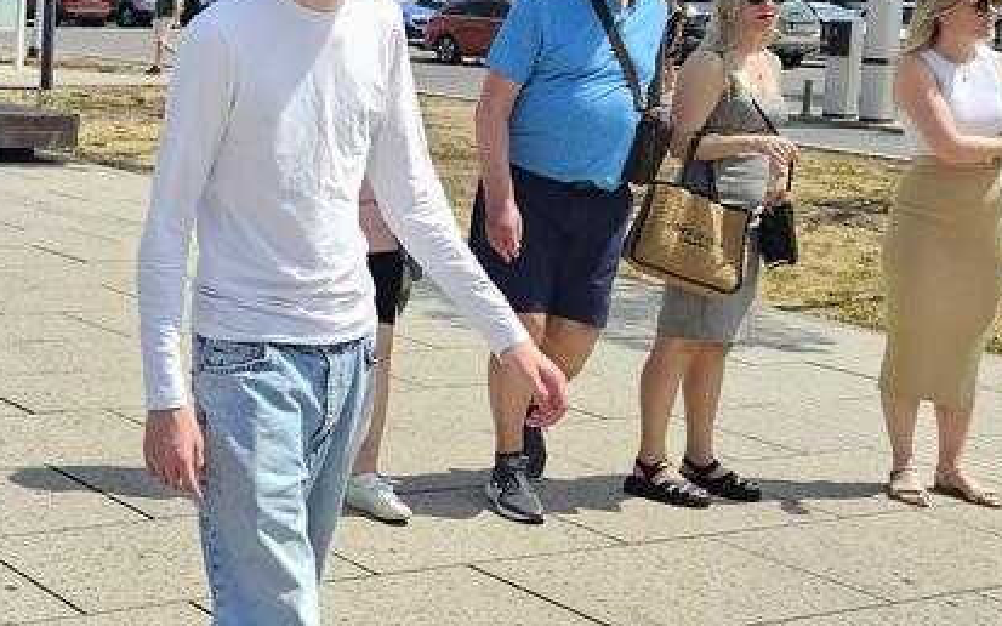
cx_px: -53
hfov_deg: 28.0
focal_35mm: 68
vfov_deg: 19.0
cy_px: 160
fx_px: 1857
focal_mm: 5.4
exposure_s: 1/2000
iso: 40
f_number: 1.8
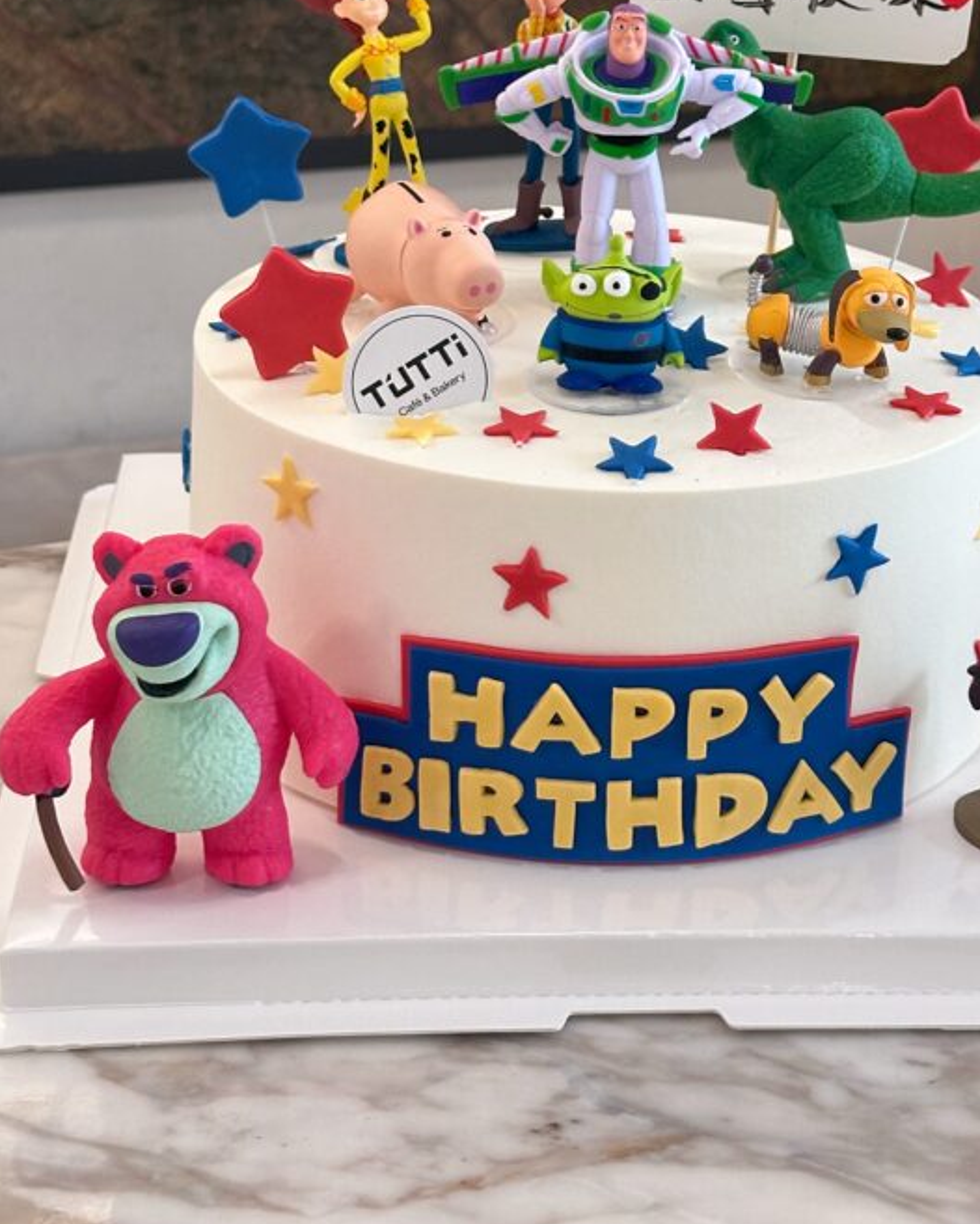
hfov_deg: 21.0
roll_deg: -1.9
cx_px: 594
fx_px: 2645
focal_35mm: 73
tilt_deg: -19.6
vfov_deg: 25.8
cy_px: 360
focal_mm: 6.86
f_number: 1.78
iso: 200
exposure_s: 1/50
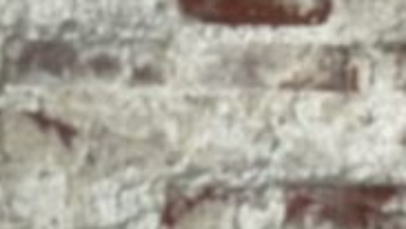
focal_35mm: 292
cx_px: 499
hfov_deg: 7.3
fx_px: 3144
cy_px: 916
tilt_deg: -16.2
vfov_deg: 3.9
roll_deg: -1.0
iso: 160
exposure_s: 1/50
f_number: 1.78
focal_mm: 6.86
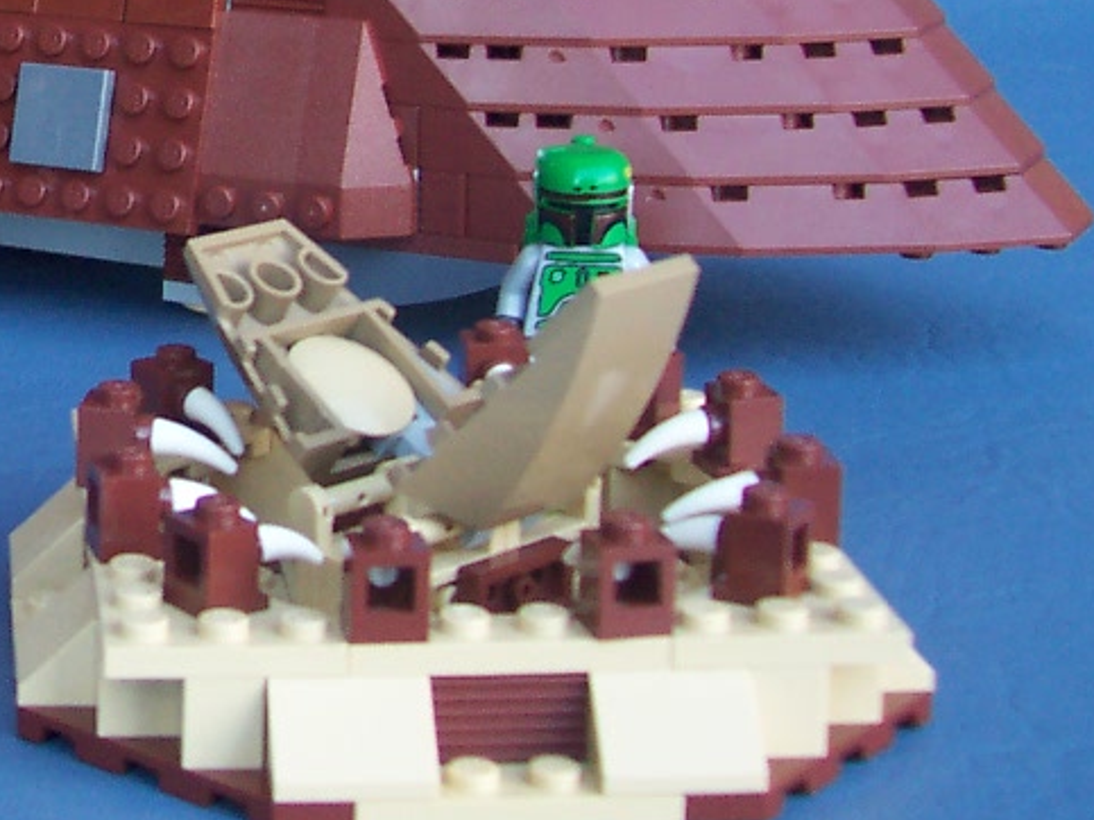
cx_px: -217
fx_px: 2907
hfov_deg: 20.0
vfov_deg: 15.7
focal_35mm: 92
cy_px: -5
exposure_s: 1/45
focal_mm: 5.6
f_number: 2.8
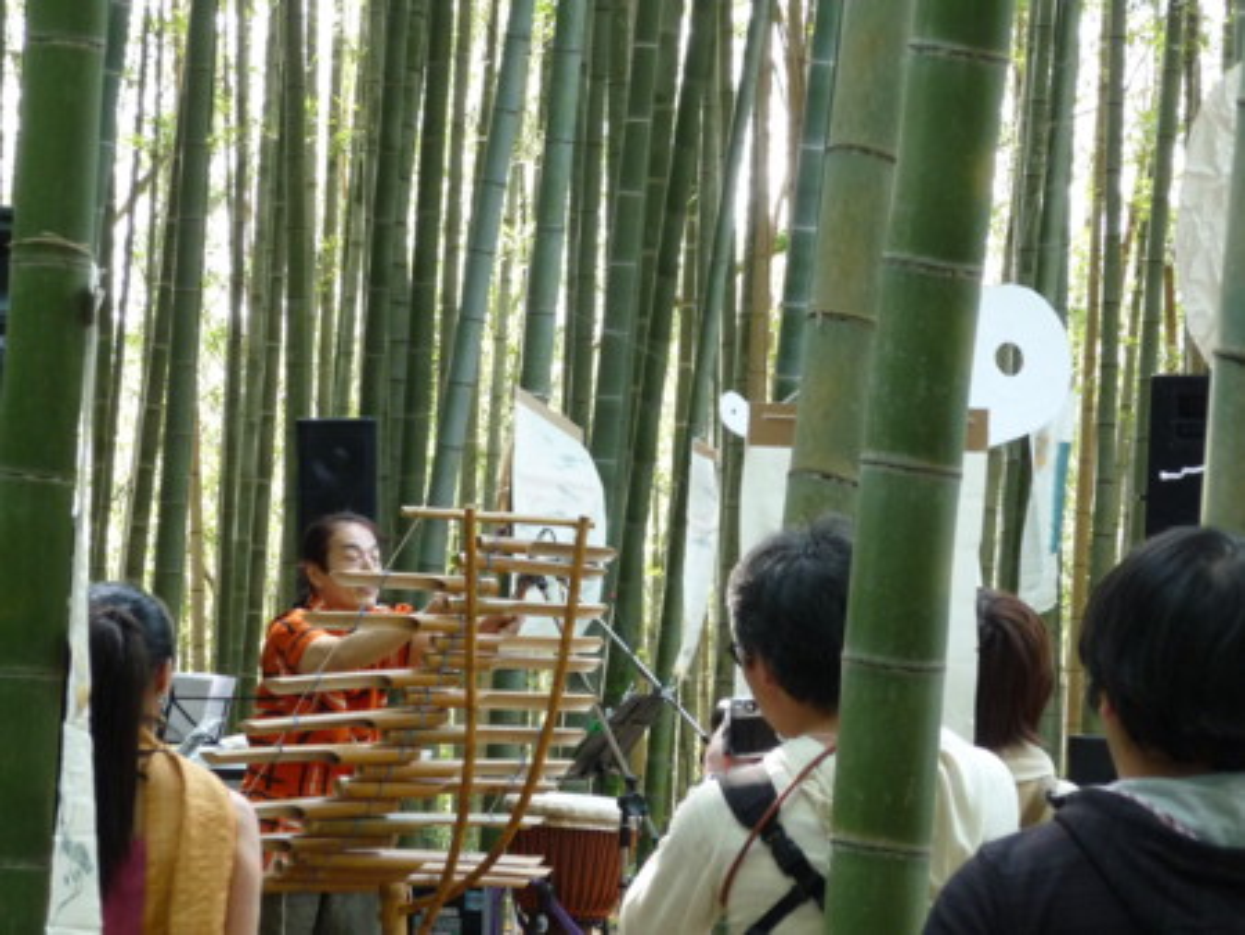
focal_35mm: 152
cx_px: 622
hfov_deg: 13.0
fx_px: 5470
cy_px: 468
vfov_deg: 9.8
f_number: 4.7
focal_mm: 19.1
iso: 200
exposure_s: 1/40
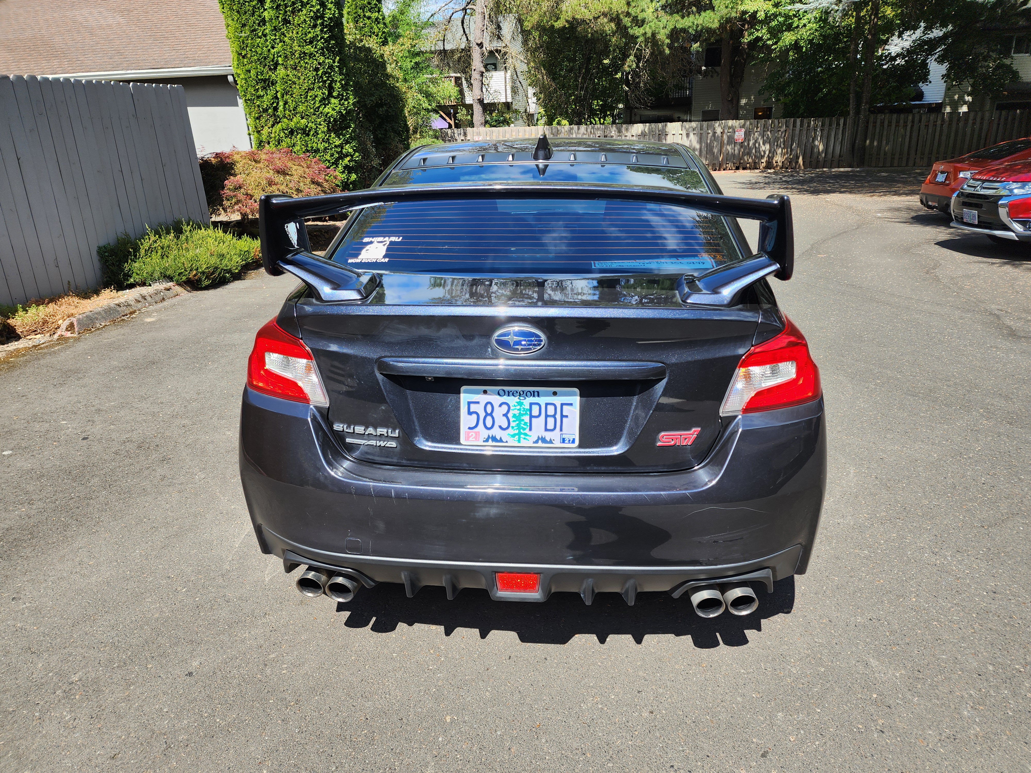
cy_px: 386
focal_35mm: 23
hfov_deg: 73.9
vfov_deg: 58.9
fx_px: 685
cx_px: 516
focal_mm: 6.4
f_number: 1.8
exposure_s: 1/434
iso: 12
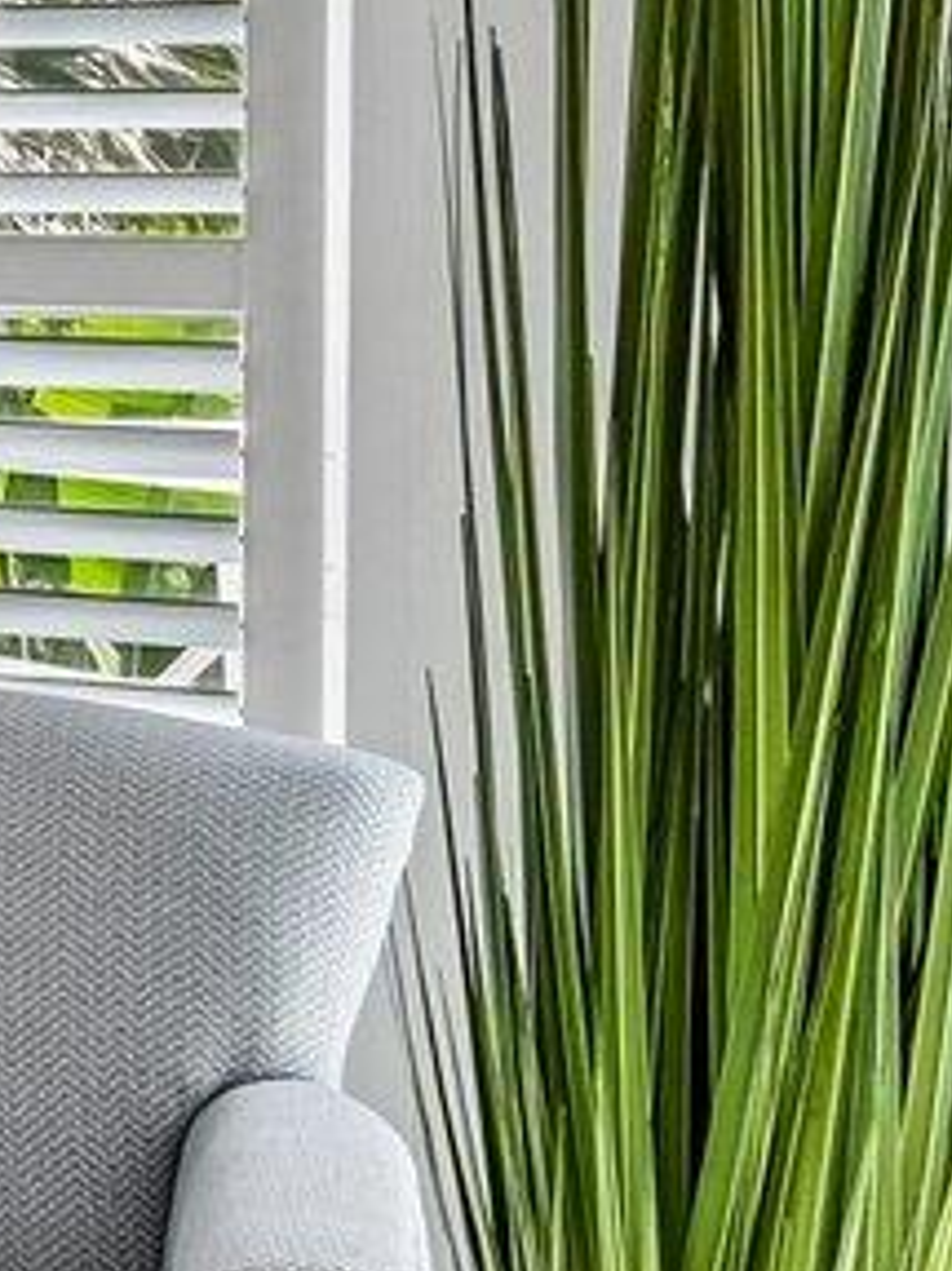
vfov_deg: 20.2
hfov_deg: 7.3
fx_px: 3523
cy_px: 210
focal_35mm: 96
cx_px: -3259
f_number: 8
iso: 2500
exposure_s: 1/640
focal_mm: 14
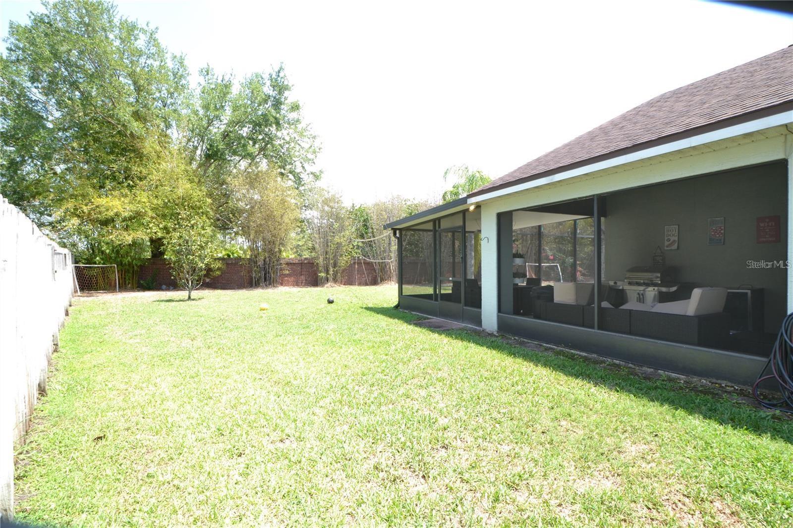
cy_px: 264
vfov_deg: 77.3
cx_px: 396
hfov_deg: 100.4
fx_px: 330
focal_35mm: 15
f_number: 11
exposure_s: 1/20
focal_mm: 10
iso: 100
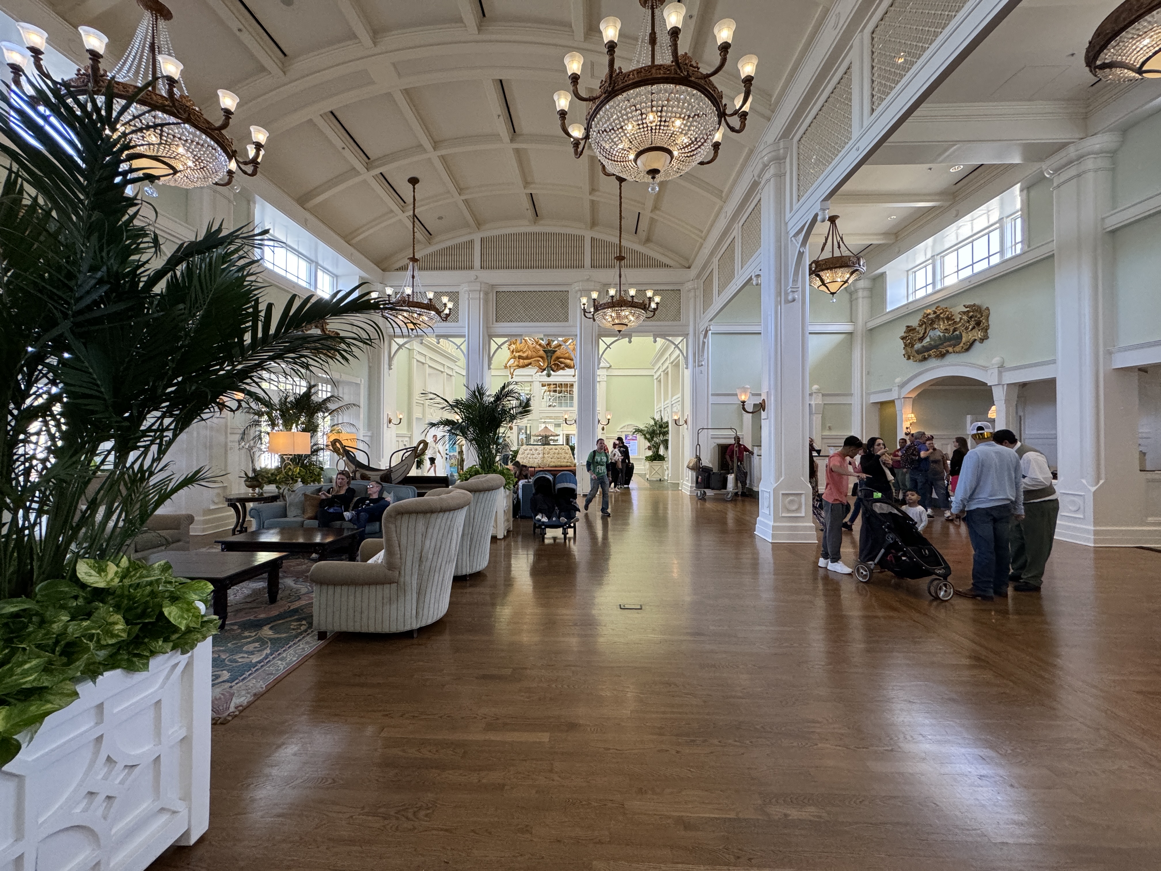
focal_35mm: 14
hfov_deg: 102.1
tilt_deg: +0.3
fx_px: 470
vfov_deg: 85.7
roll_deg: -0.7
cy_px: 436
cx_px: 580
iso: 250
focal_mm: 2.22
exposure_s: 1/120
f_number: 2.2
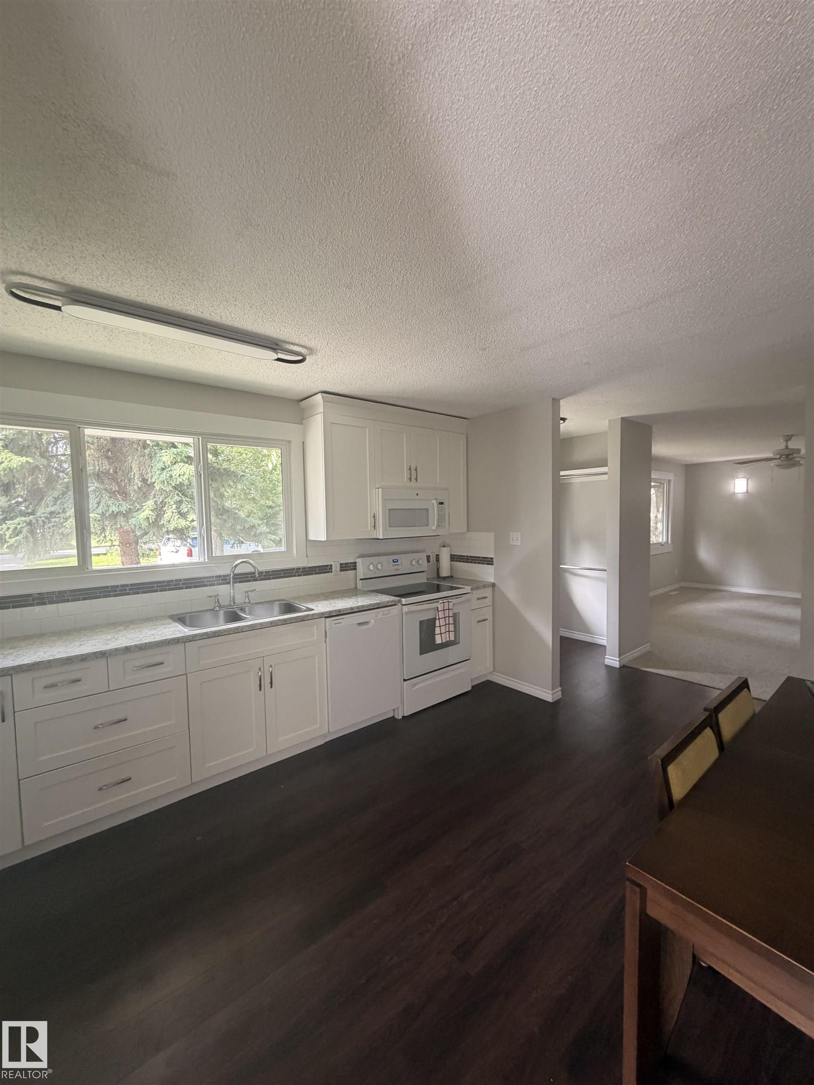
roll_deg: +1.7
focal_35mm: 14
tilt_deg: -3.1
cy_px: 542
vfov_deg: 102.1
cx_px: 407
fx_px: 439
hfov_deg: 85.7
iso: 320
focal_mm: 2.22
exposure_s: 1/78
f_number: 2.2
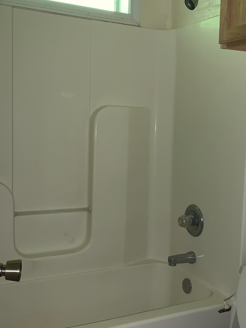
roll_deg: -2.7
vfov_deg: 42.9
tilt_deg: -5.2
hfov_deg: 32.8
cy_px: 171
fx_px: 417
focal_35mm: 44
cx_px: 148
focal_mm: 4.25
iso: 50
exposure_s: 1/15
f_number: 1.8
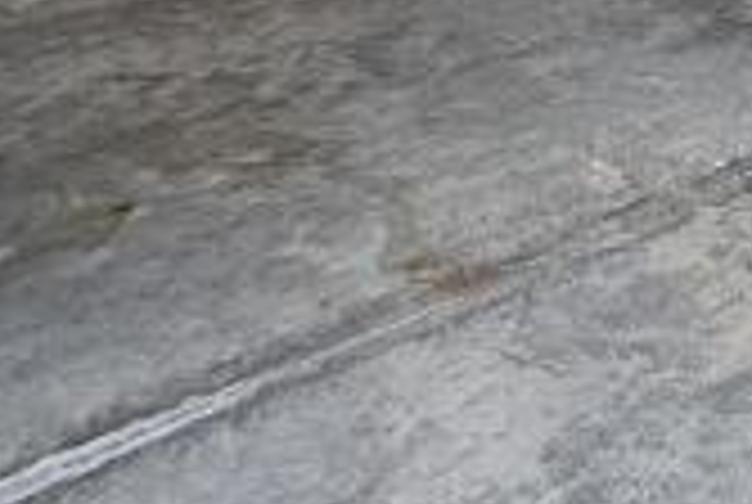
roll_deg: -3.0
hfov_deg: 23.0
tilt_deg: +1.3
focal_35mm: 58
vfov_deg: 17.3
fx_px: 1214
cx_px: 1281
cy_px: -495
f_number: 2.2
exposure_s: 1/99
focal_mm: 2.22
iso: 100
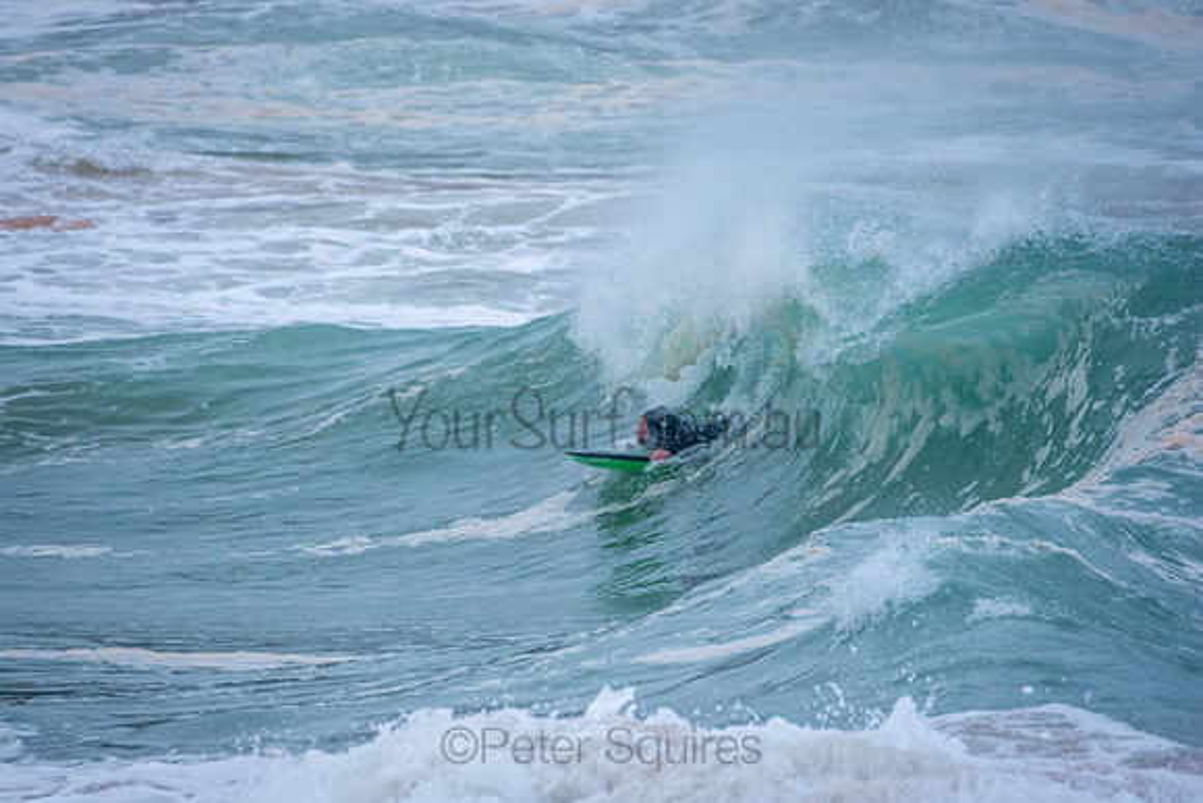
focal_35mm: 750
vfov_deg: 1.8
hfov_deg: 2.7
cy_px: 402
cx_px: 602
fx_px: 25067
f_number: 5.6
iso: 450
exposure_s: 1/640
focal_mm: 500
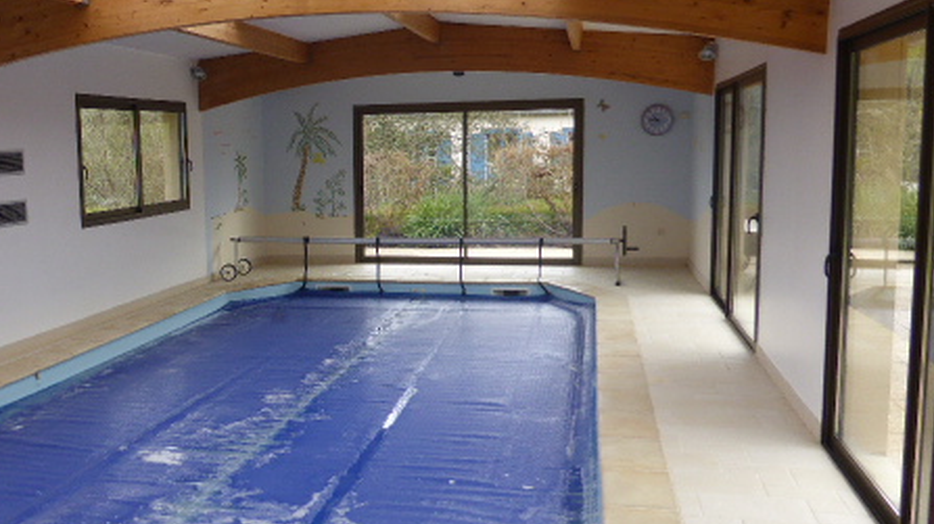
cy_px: 269
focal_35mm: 39
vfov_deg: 30.4
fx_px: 965
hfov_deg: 50.6
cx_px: 301
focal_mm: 4.3
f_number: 3.3
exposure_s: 1/100
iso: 100
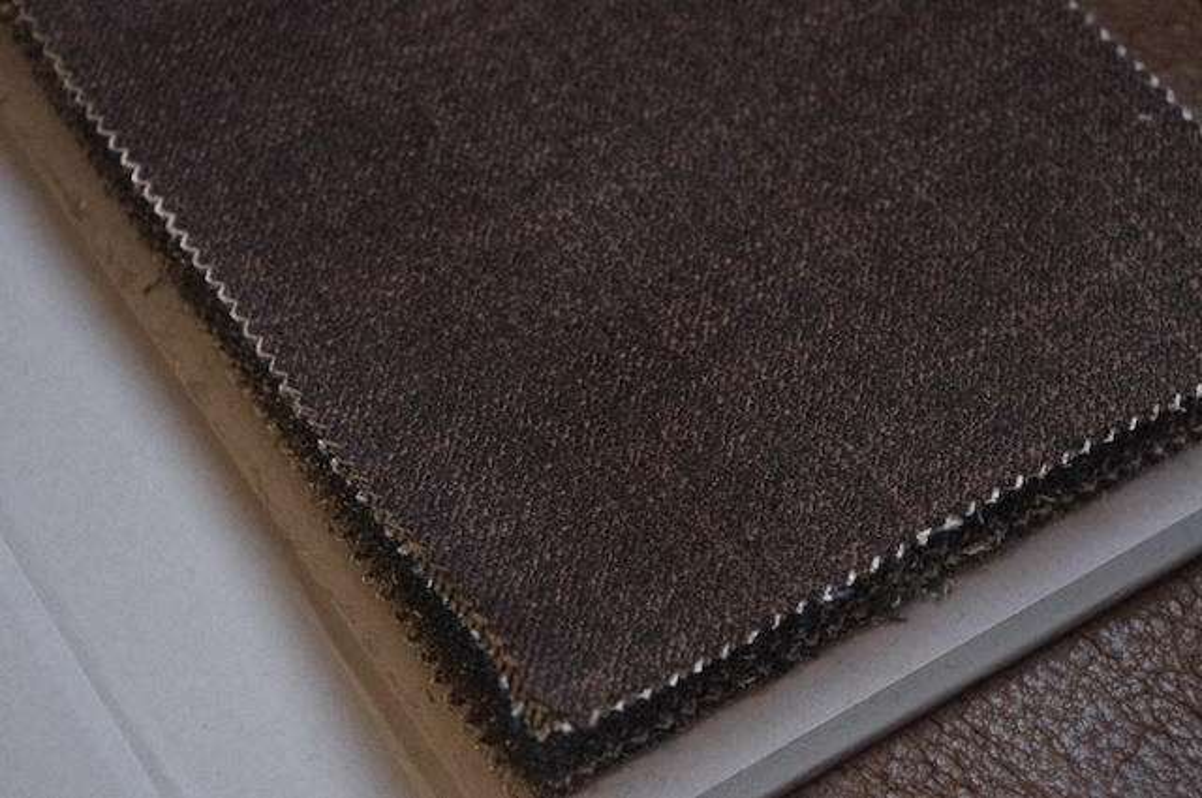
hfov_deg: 24.8
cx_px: 601
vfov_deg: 16.6
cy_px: 399
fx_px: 2734
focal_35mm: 82
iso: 6400
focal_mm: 55
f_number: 8
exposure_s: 1/125
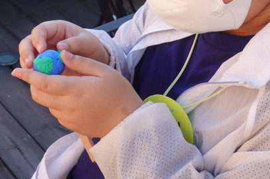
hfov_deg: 22.1
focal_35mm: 92
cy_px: 26
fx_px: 689
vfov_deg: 14.7
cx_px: 159
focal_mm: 17.06
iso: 125
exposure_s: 1/80
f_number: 5.6
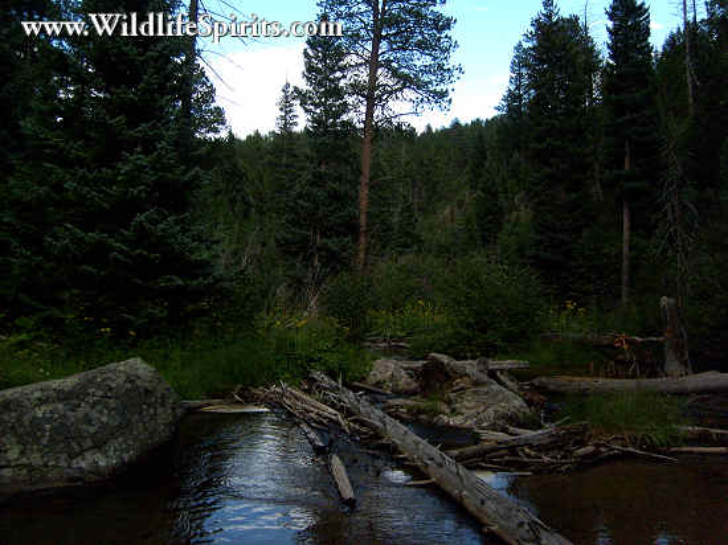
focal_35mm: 35
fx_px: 736
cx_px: 364
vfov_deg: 40.7
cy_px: 272
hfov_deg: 52.6
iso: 80
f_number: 7.1
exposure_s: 1/180
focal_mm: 5.8
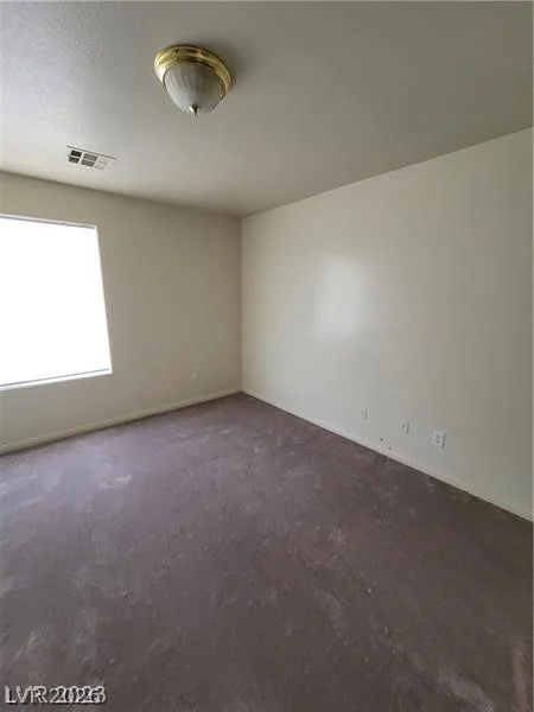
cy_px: 356
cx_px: 267
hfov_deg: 89.9
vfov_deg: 106.2
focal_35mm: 13
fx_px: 267
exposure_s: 1/60
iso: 200
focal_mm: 2.2
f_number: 2.2
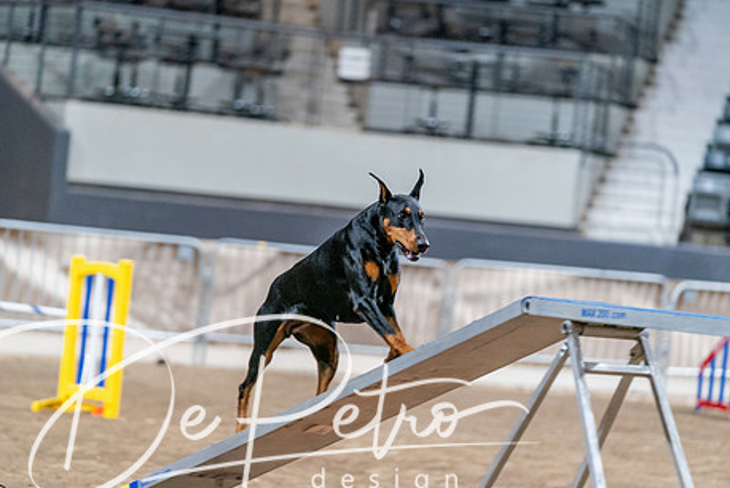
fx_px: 3672
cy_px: 259
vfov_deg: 7.6
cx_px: 370
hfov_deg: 11.4
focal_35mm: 181
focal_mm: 143
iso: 5000
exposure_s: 1/250
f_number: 2.8
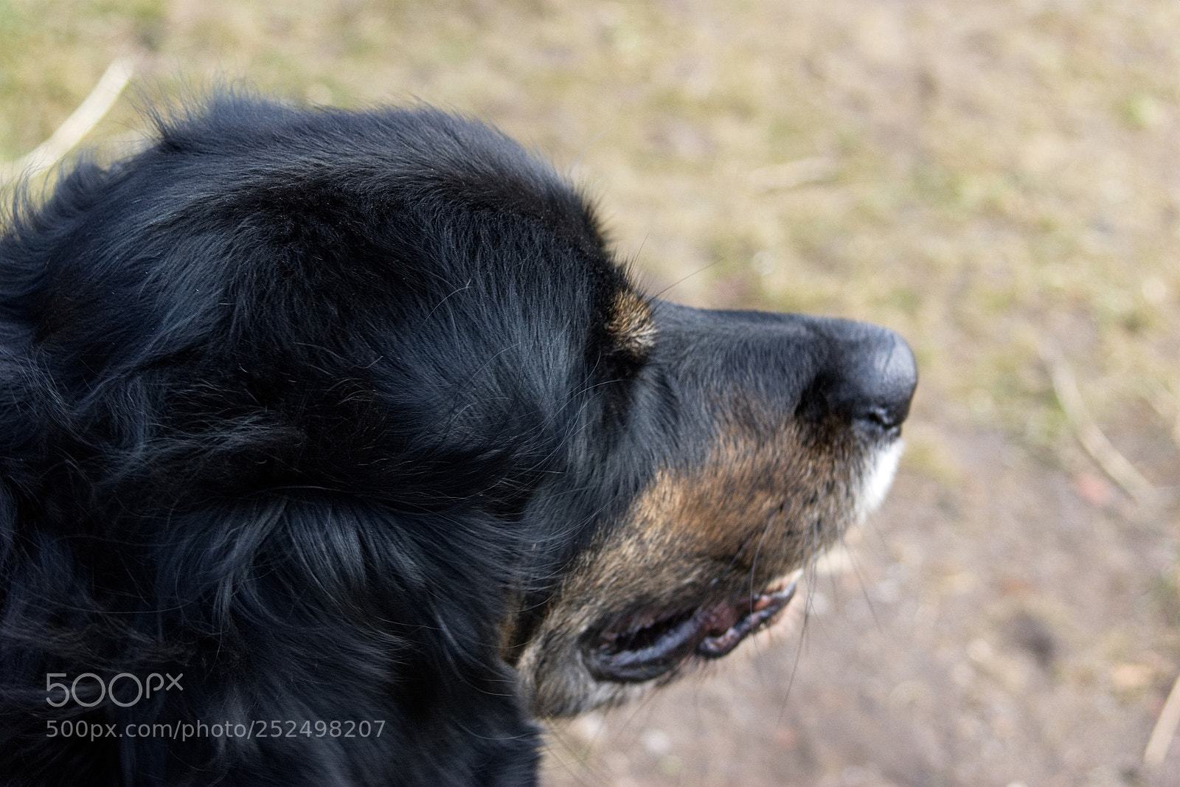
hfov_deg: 19.5
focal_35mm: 105
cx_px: 590
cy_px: 394
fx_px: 3442
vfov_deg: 13.0
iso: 400
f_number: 6.3
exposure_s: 1/125
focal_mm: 70
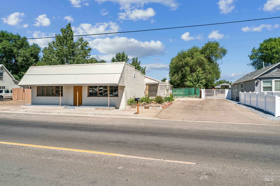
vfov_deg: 53.1
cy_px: 93
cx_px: 140
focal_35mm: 24
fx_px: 187
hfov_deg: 73.7
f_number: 13
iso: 400
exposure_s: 1/500
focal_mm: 24
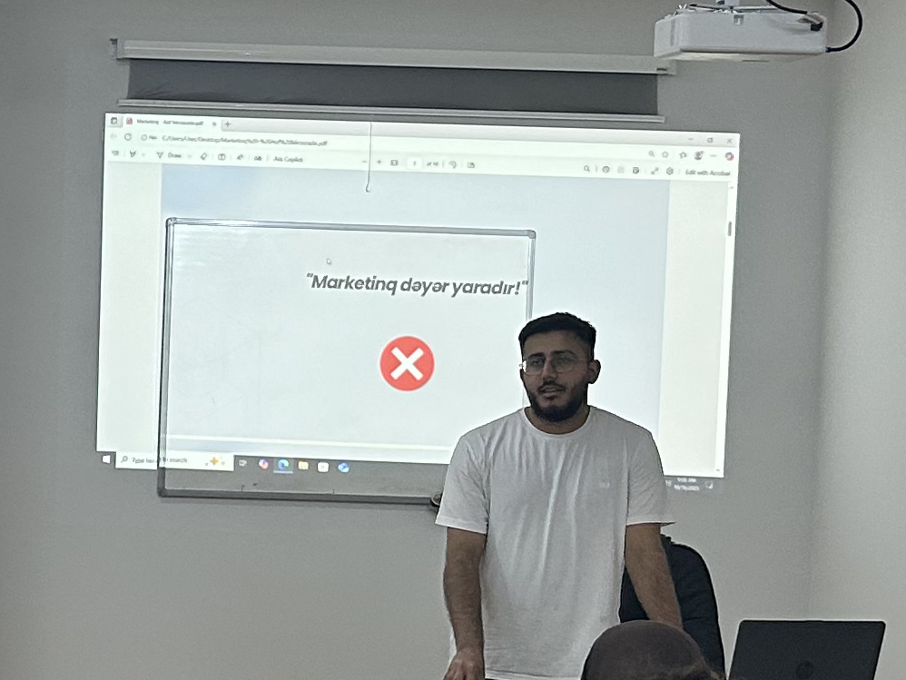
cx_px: 5
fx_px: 2749
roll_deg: -1.9
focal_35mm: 105
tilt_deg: -1.4
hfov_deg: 18.3
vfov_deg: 14.1
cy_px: 415
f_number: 1.5
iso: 100
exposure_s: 1/100
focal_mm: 5.7
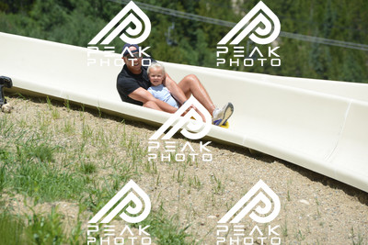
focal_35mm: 195
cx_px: 184
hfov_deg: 10.5
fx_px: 1994
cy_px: 122
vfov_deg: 7.0
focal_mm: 195
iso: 360
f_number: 6.3
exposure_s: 1/1250
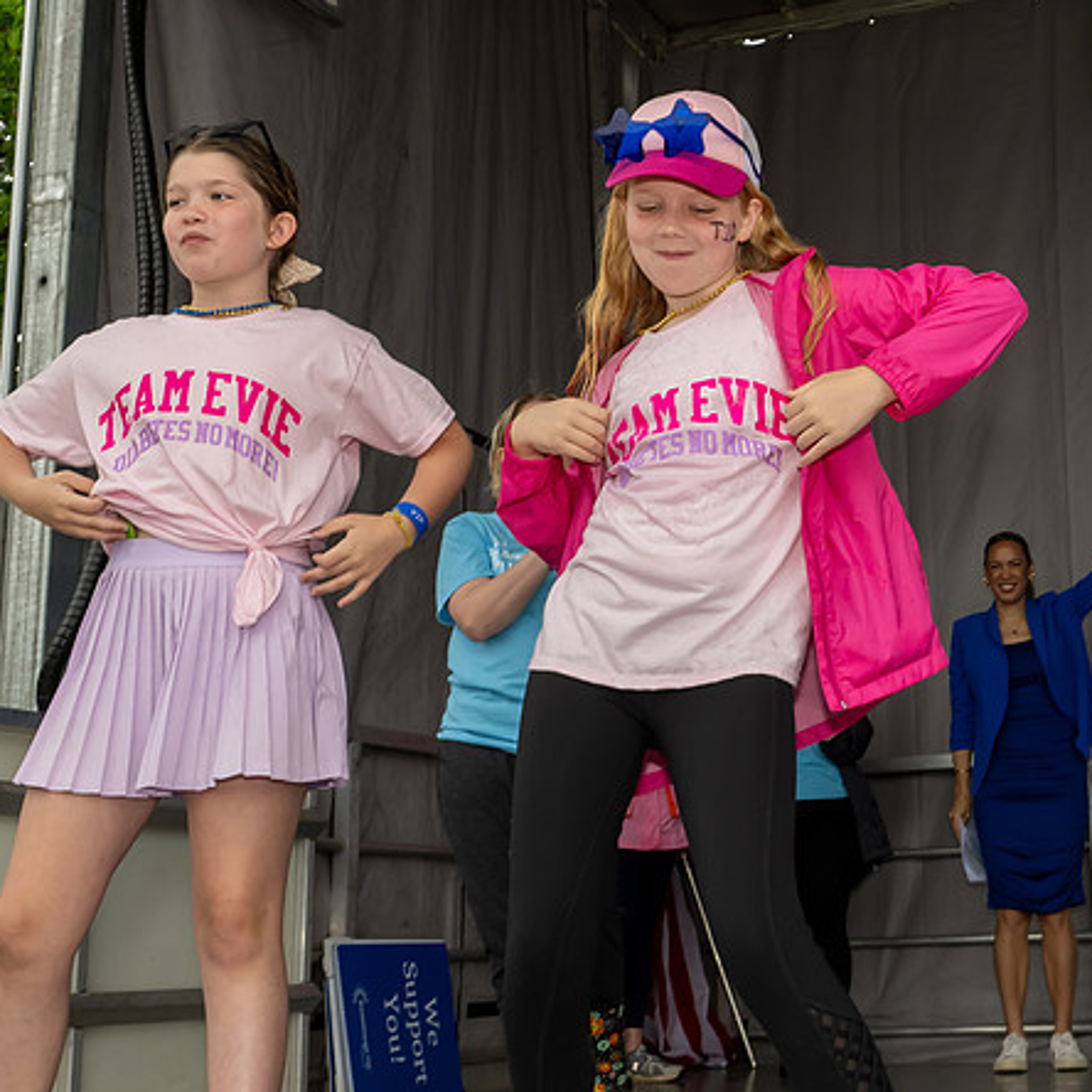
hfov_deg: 30.2
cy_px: 450
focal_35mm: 55
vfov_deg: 31.0
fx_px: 1963
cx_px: 907
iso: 1000
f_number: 8
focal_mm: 23
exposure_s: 1/250
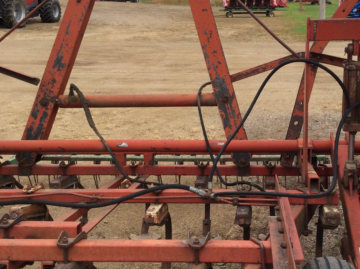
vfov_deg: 29.0
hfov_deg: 38.0
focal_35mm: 50
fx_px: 519
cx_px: 222
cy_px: 121
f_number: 2.4
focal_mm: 3.3
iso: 32
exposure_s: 1/450
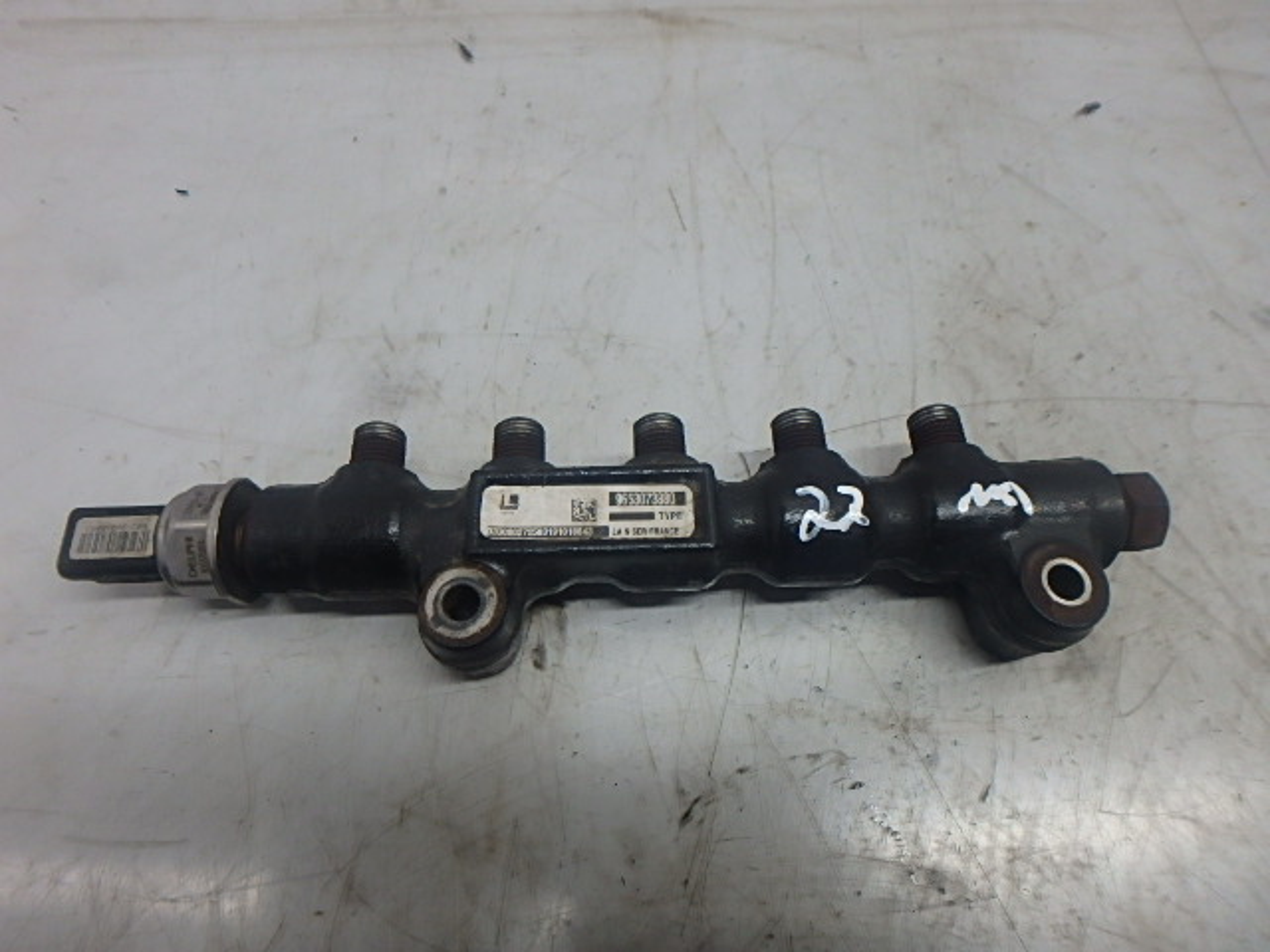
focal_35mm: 21
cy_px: 476
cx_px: 635
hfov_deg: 79.0
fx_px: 770
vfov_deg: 63.4
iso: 200
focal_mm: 3.7
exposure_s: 1/40
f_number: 3.5
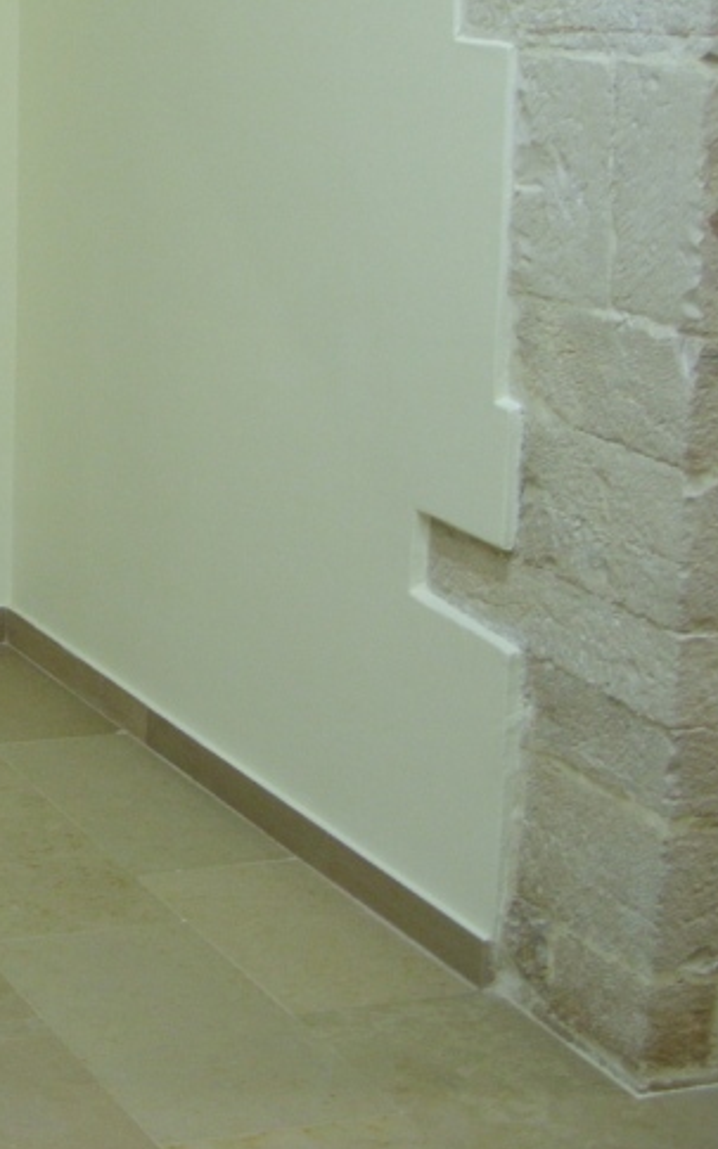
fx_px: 2662
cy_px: 263
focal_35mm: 85
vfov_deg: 24.1
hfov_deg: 14.4
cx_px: -351
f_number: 2.8
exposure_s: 1/30
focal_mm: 7.8
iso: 100
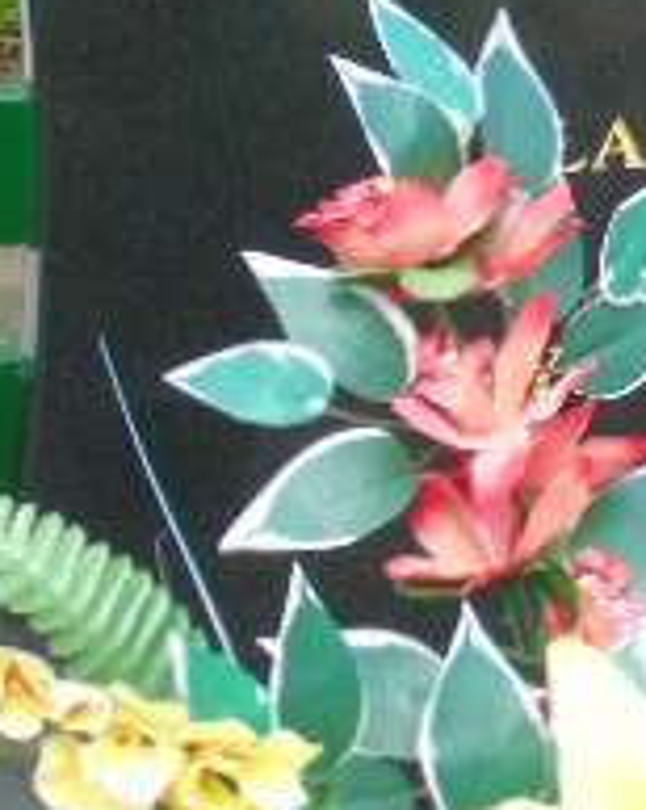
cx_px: 1128
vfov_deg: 8.4
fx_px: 5505
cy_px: 42
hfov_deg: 6.6
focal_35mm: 230
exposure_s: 1/125
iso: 80
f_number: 4.7
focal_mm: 13
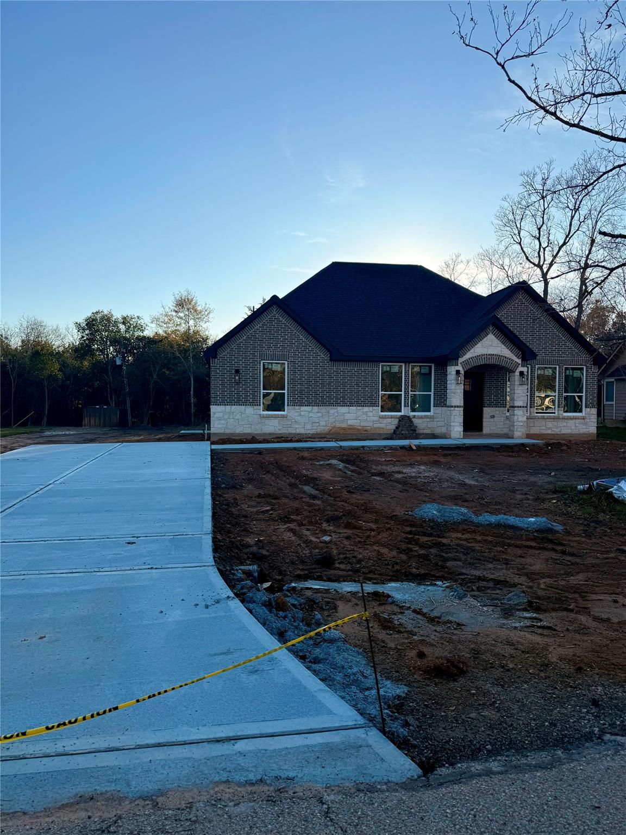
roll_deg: -0.8
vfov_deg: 71.6
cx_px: 313
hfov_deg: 56.8
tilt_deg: -2.5
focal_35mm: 24
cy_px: 418
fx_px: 579
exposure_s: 1/4405
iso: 80
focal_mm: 6.76
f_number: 1.78
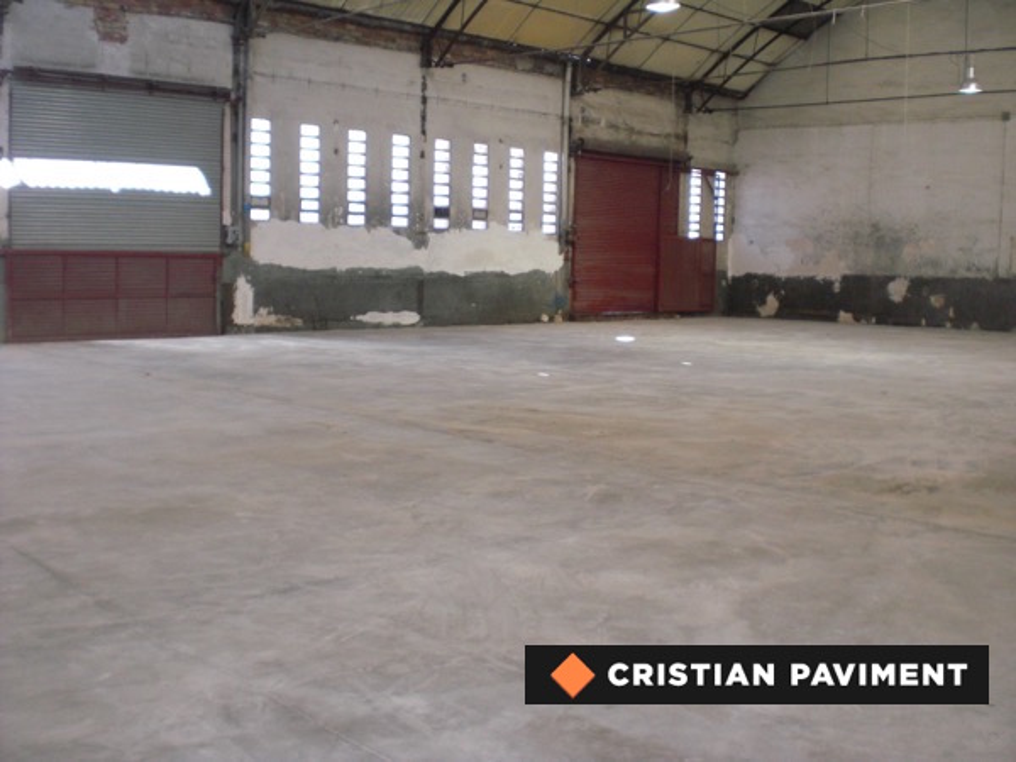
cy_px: 381
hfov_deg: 49.0
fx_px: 1115
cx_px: 508
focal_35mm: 38
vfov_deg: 37.7
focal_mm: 6.3
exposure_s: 1/100
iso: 200
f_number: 3.1
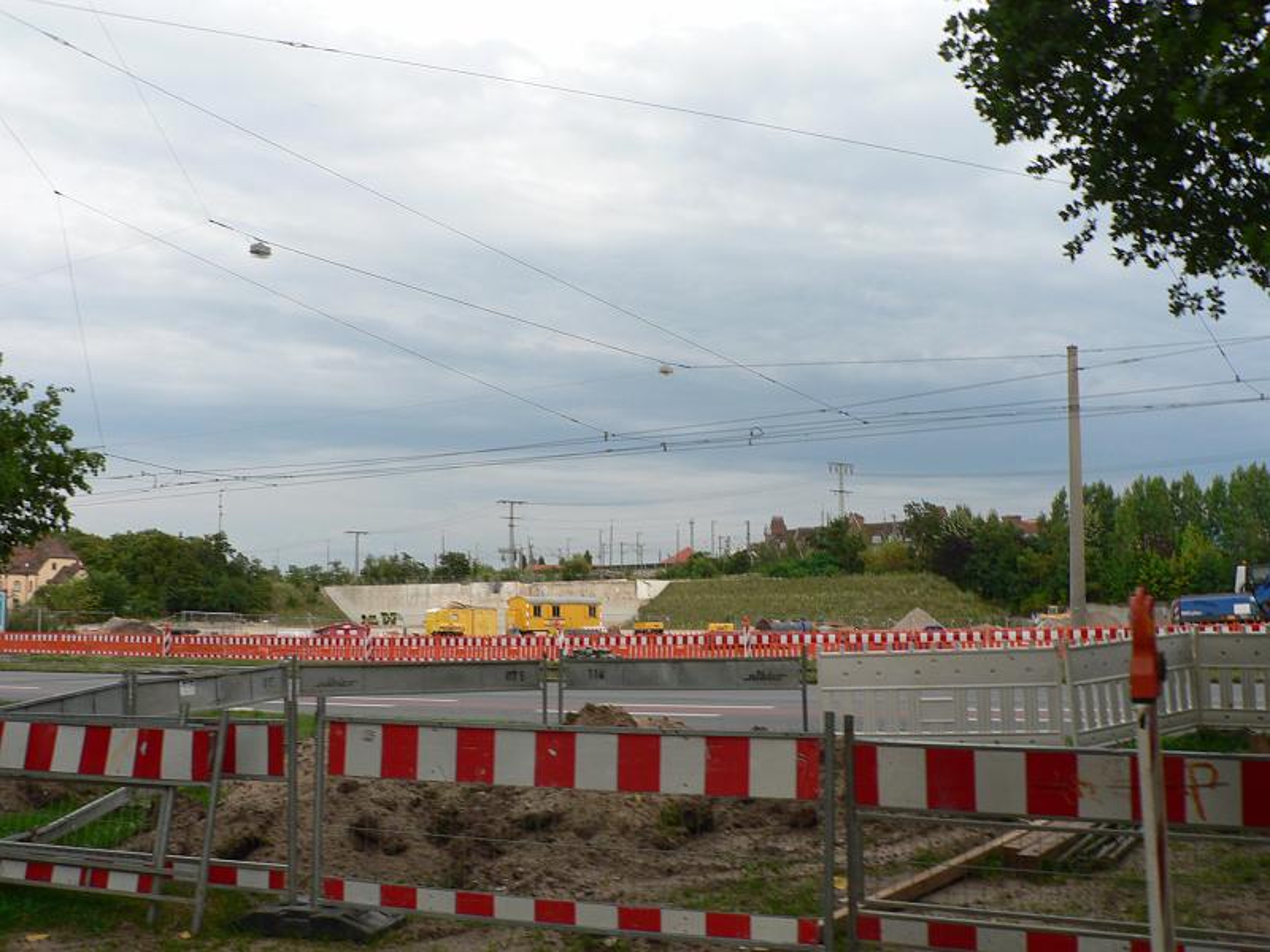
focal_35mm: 36
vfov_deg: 39.7
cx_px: 635
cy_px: 476
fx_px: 1321
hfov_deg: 51.4
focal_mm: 6
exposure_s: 1/100
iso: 80
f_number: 4
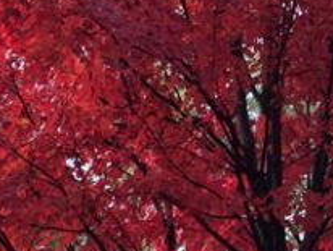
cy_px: 262
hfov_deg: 13.5
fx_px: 1387
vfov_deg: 10.2
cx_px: 336
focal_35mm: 144
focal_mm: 4.15
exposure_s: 1/120
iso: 40
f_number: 2.2
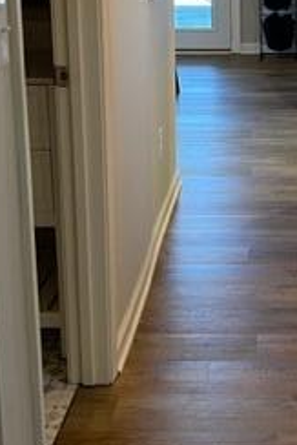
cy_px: 106
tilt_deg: -14.7
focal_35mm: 71
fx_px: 877
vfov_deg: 28.0
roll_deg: -0.6
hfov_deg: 18.9
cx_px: 270
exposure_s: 1/60
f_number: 1.6
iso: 125
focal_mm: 5.1
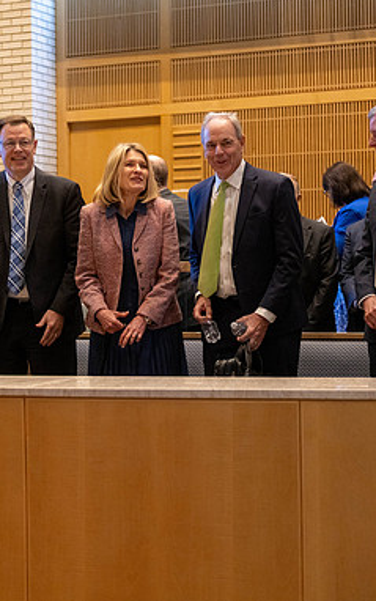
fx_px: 1573
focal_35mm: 96
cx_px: 16
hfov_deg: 13.5
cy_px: 300
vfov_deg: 21.6
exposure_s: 1/320
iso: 3200
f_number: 2.8
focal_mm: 62
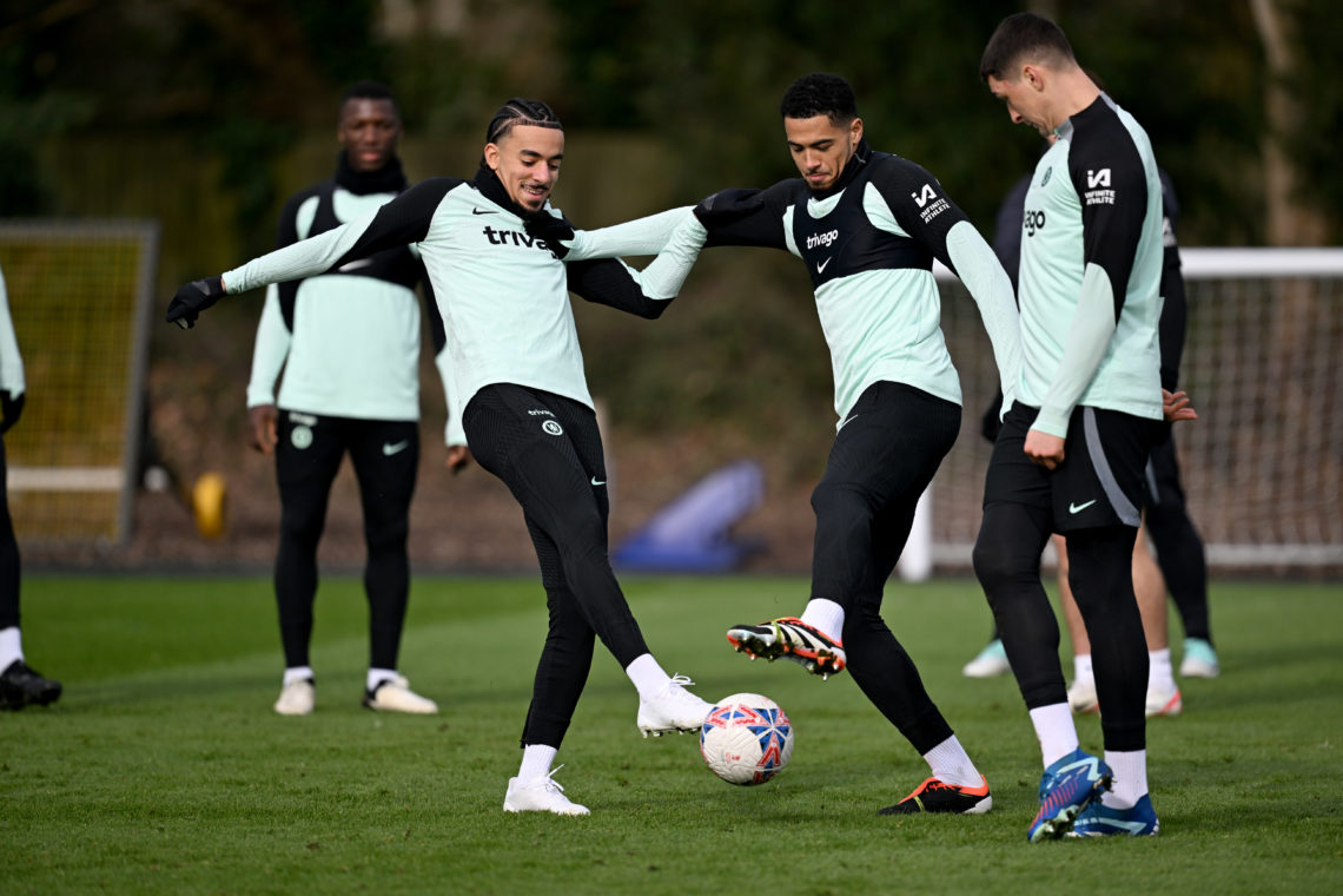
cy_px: 448
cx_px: 672
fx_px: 14921
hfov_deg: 5.2
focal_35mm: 400
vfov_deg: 3.4
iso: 320
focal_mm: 400
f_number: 2.8
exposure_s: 1/5000
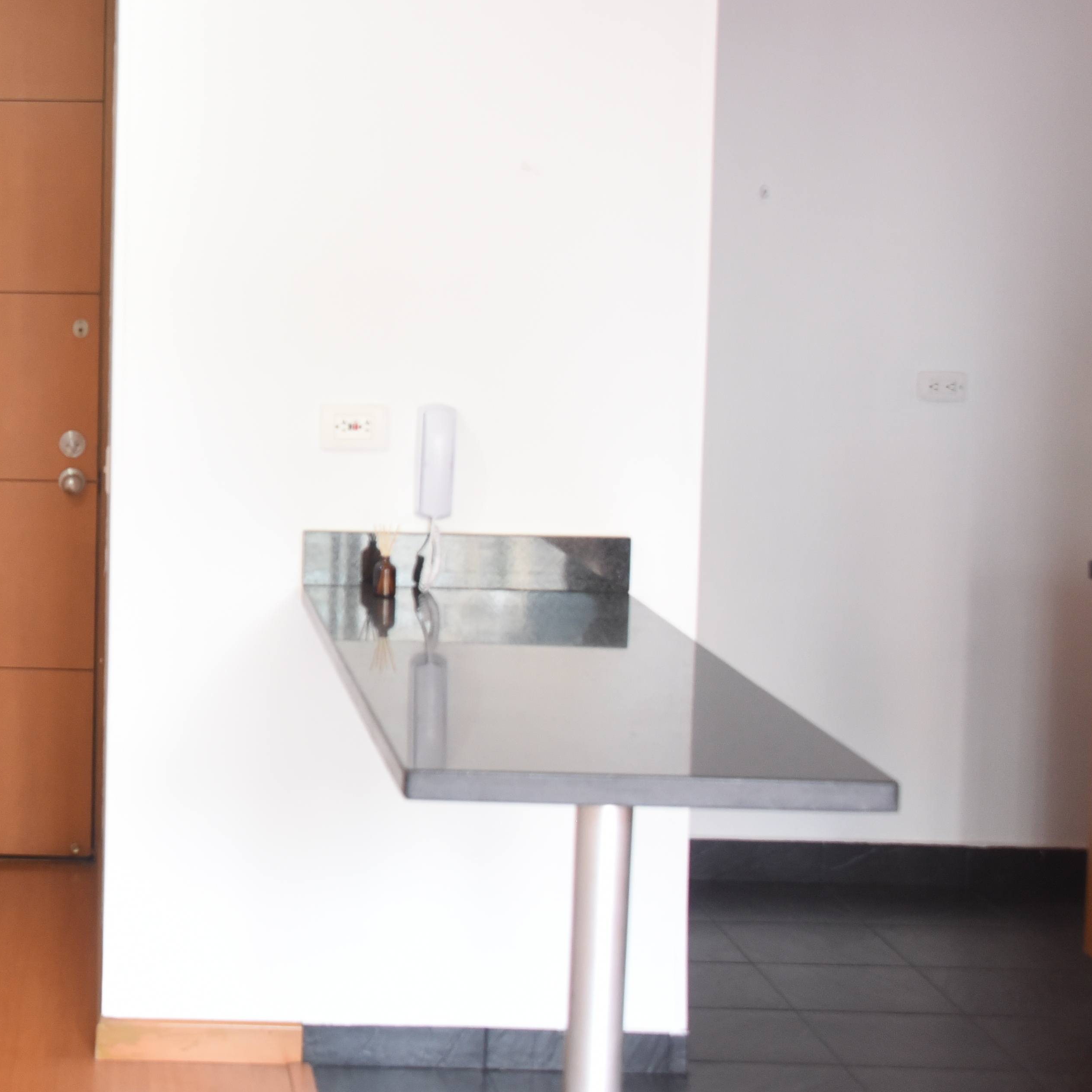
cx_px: -4
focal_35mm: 71
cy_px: 416
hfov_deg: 23.3
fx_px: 2534
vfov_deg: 24.3
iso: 2000
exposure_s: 1/40
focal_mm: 35
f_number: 5.6
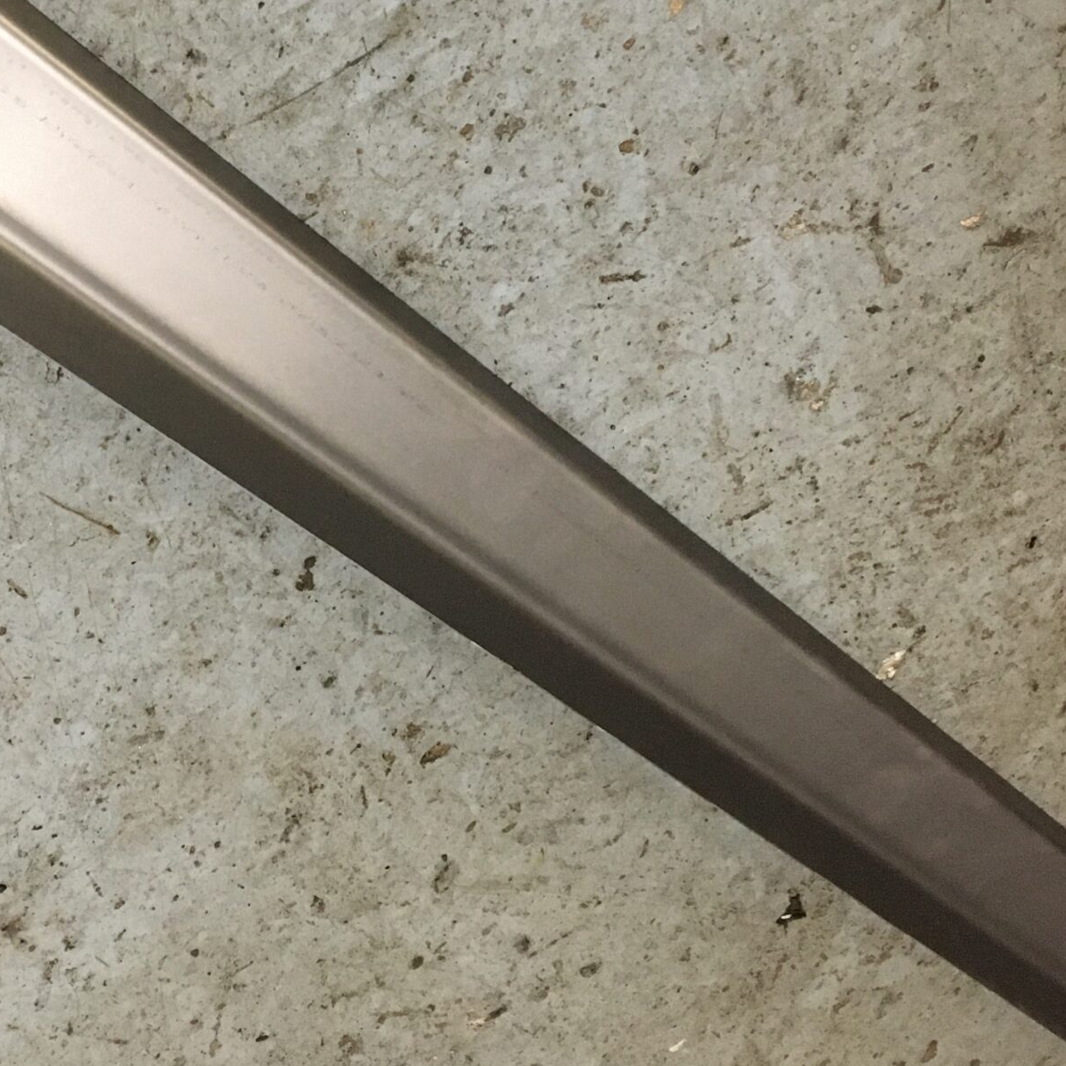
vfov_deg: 30.9
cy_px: 358
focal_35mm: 55
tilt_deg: -56.5
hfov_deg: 30.4
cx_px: 223
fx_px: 1916
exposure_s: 1/25
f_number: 2.2
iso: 200
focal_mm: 4.15
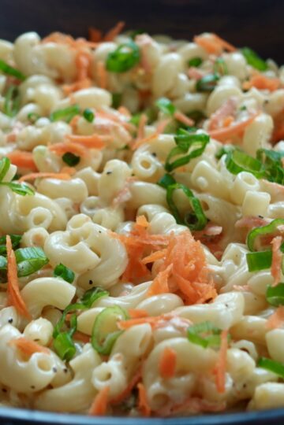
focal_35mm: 67
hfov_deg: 20.3
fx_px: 793
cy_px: 212
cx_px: 142
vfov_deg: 30.1
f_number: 3.5
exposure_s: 1/80
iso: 125
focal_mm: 24.89
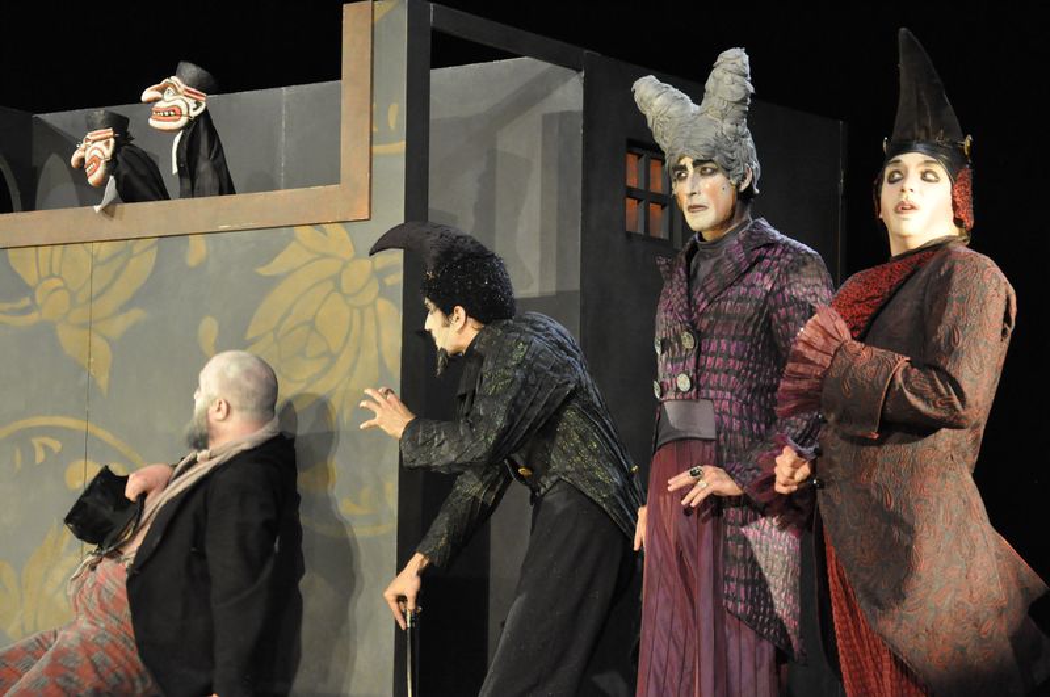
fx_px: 2883
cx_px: 525
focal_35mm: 99
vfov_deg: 13.8
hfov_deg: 20.6
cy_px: 348
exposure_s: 1/45
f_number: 5.3
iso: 3200
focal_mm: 66
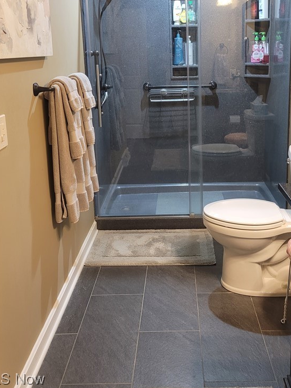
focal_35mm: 35
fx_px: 392
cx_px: 180
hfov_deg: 40.5
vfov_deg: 51.3
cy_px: 119
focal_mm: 7
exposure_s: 1/40
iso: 400
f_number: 1.8
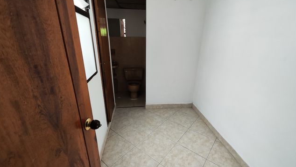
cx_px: 151
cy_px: 88
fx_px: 126
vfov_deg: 67.1
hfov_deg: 99.3
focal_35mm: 16
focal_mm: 2.16
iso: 422
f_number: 2.2
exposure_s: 1/45
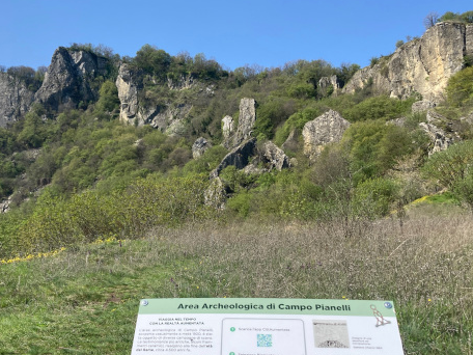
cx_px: 191
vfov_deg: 33.5
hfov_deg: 43.6
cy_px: 215
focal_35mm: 43
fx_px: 588
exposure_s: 1/2404
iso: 20
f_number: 1.8
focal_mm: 3.99
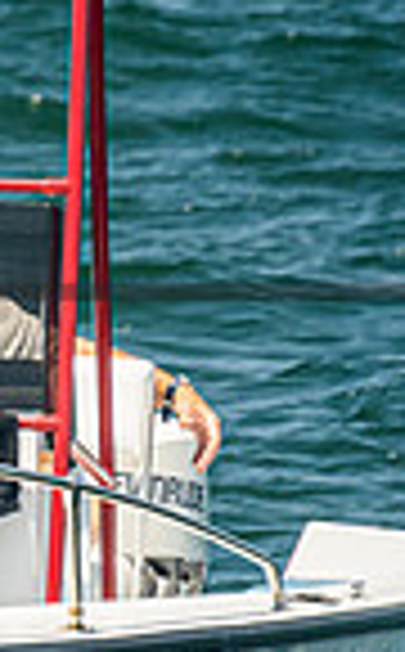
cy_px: 398
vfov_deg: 3.1
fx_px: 12104
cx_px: -724
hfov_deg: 1.9
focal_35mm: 682
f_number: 6.3
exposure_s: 1/800
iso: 320
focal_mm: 165
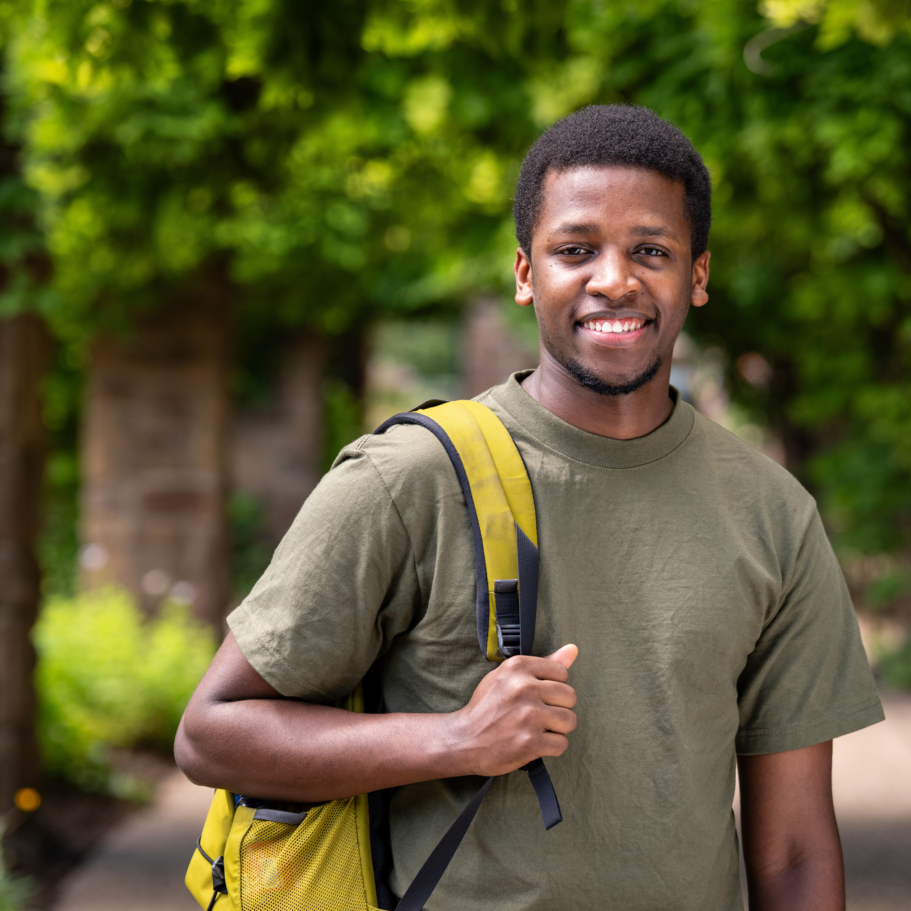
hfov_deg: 14.0
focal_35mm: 125
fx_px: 3722
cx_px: 467
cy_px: 456
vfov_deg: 14.0
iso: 400
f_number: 3.5
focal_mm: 98
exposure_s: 1/640
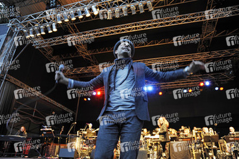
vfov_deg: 53.1
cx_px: 120
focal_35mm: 24
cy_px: 80
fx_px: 159
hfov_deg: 73.8
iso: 1000
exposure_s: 1/100
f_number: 2.8
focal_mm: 24
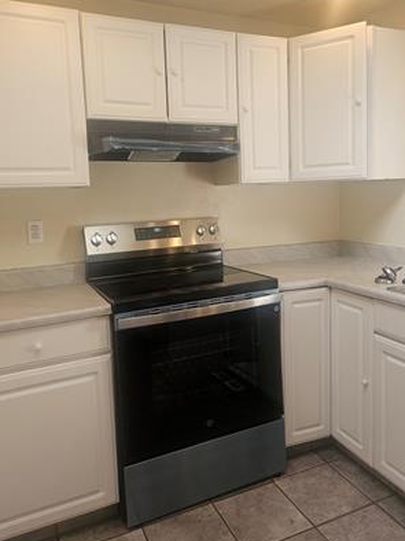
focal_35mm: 28
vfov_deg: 63.2
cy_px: 231
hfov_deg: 49.6
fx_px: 437
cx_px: 223
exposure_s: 1/180
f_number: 1.8
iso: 100
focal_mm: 5.4
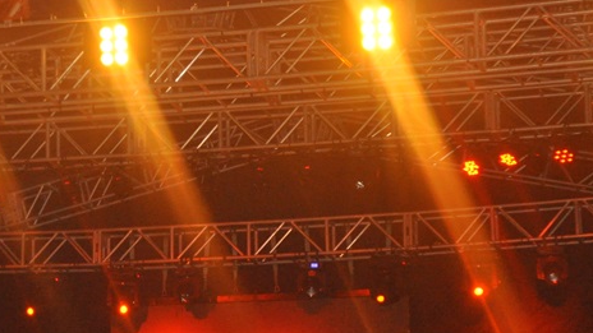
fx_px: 2500
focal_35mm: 159
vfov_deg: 7.6
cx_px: 33
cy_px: 276
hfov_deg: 13.4
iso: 1250
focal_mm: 50
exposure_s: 1/60
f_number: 5
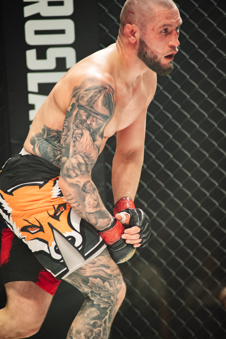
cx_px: 113
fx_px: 1882
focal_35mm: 200
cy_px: 170
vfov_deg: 10.3
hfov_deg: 6.9
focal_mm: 200
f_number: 4
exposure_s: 1/320
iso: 2000
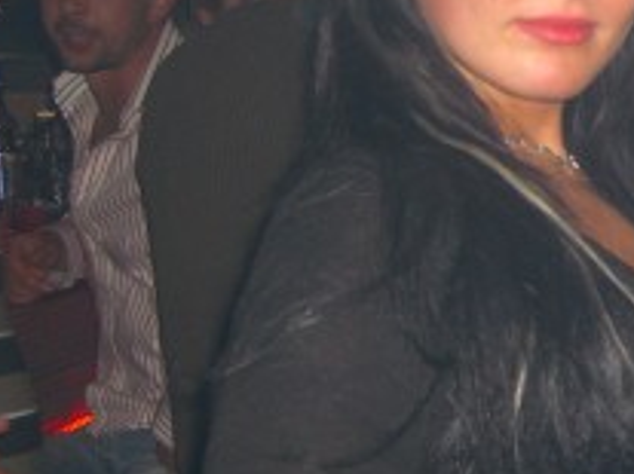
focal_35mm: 110
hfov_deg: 16.8
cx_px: 830
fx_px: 2014
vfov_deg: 13.4
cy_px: 171
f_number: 2.8
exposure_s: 1/60
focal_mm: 7.9
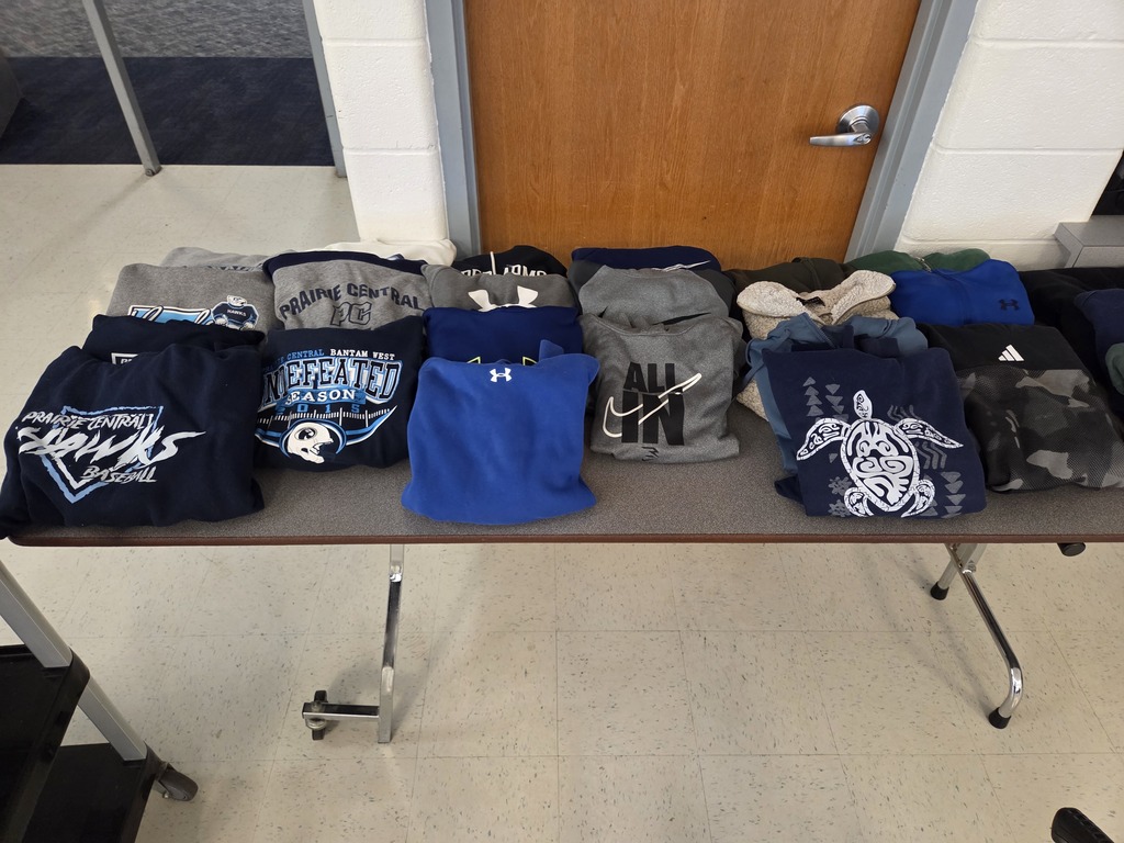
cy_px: 422
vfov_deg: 58.9
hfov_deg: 73.9
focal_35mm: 23
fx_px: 747
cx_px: 562
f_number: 1.8
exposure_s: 1/120
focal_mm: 5.4
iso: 800
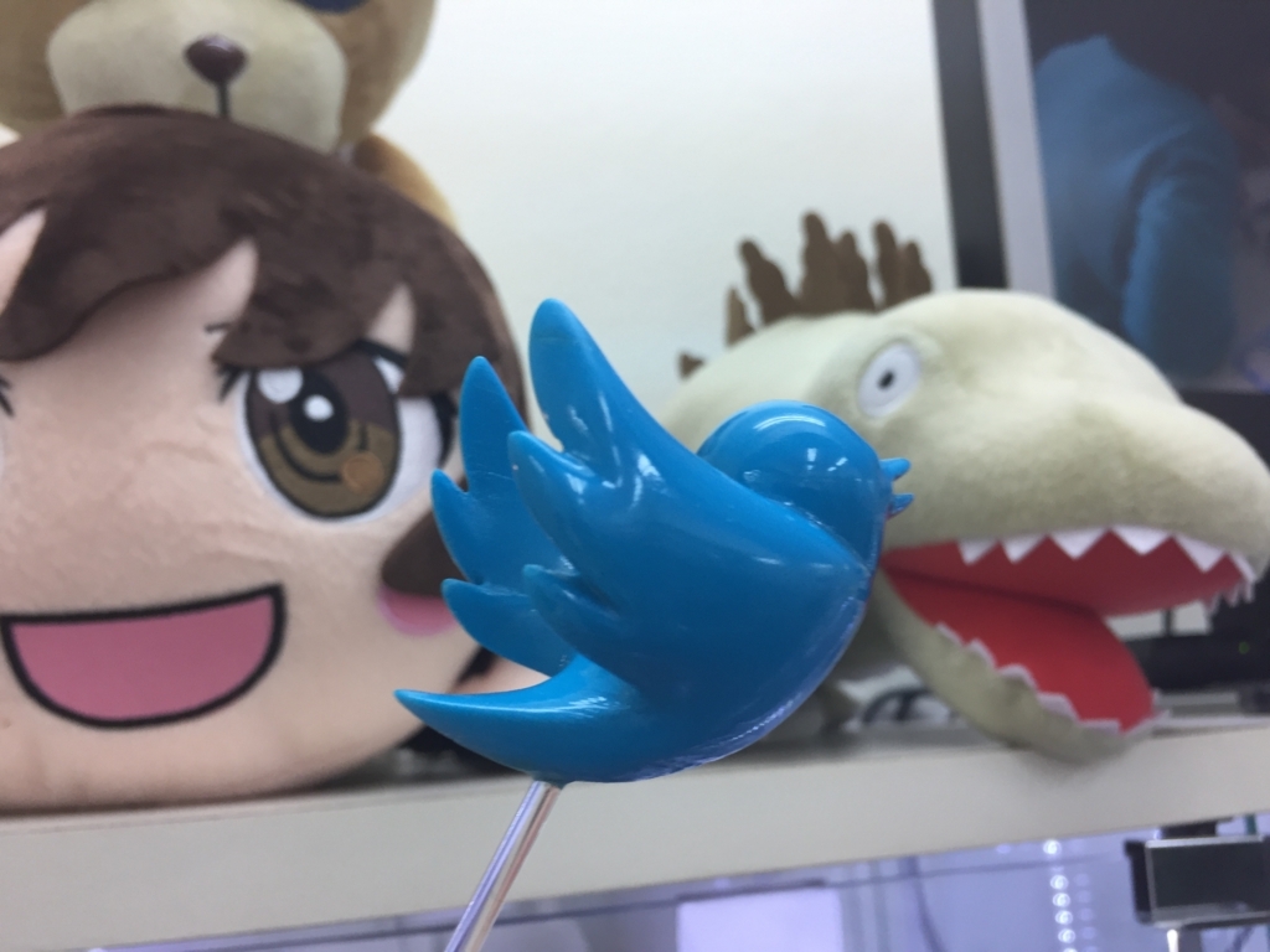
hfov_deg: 61.7
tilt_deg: +9.2
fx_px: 1064
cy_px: 476
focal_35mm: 29
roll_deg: +2.8
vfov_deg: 48.2
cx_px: 635
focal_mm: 4.15
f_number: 2.2
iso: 32
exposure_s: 1/40
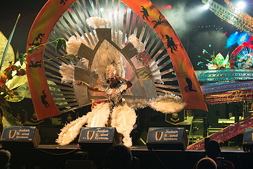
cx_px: 60
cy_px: 42
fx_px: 773
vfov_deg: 12.4
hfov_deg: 18.5
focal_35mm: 110
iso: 2000
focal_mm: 70
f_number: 5.6
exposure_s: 1/320
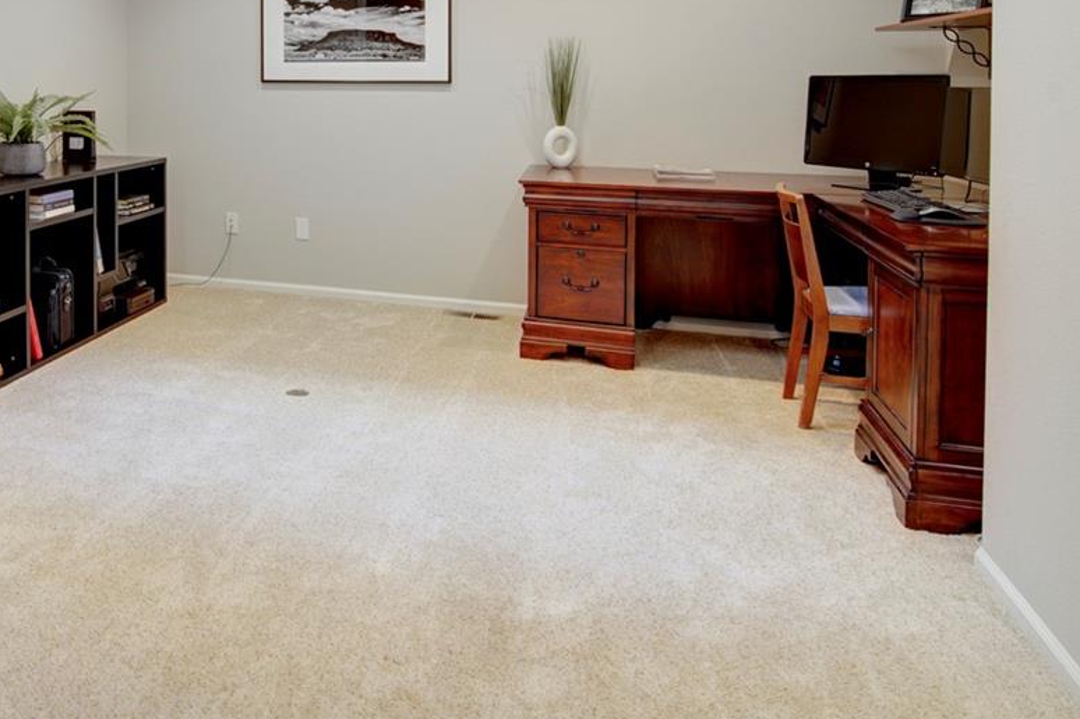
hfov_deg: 55.3
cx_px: 188
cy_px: 75
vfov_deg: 39.3
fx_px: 929
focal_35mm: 31
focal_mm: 15
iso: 400
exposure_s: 1/8
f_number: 8
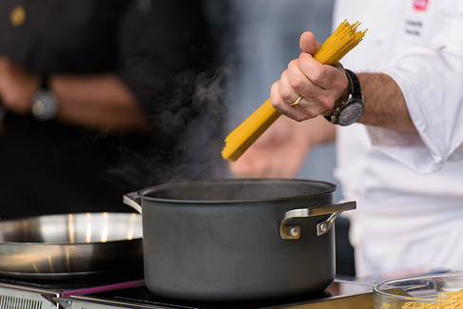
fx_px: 3062
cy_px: 168
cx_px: 260
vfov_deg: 5.8
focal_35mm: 238
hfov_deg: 8.6
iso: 250
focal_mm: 200
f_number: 3.2
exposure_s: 1/1250
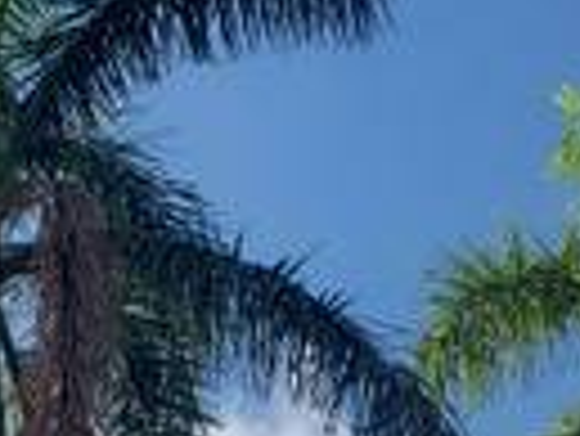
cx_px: -265
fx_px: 2432
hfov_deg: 12.9
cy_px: 980
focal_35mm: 145
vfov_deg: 9.3
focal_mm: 4.3
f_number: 2.4
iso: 50
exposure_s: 1/2032
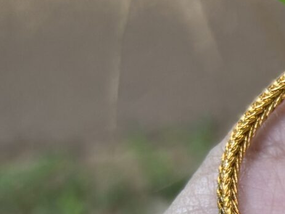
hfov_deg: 10.8
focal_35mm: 144
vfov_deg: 9.4
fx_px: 1186
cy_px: 485
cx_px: 759
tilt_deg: -46.9
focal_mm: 5.96
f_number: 1.6
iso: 100
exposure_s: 1/121
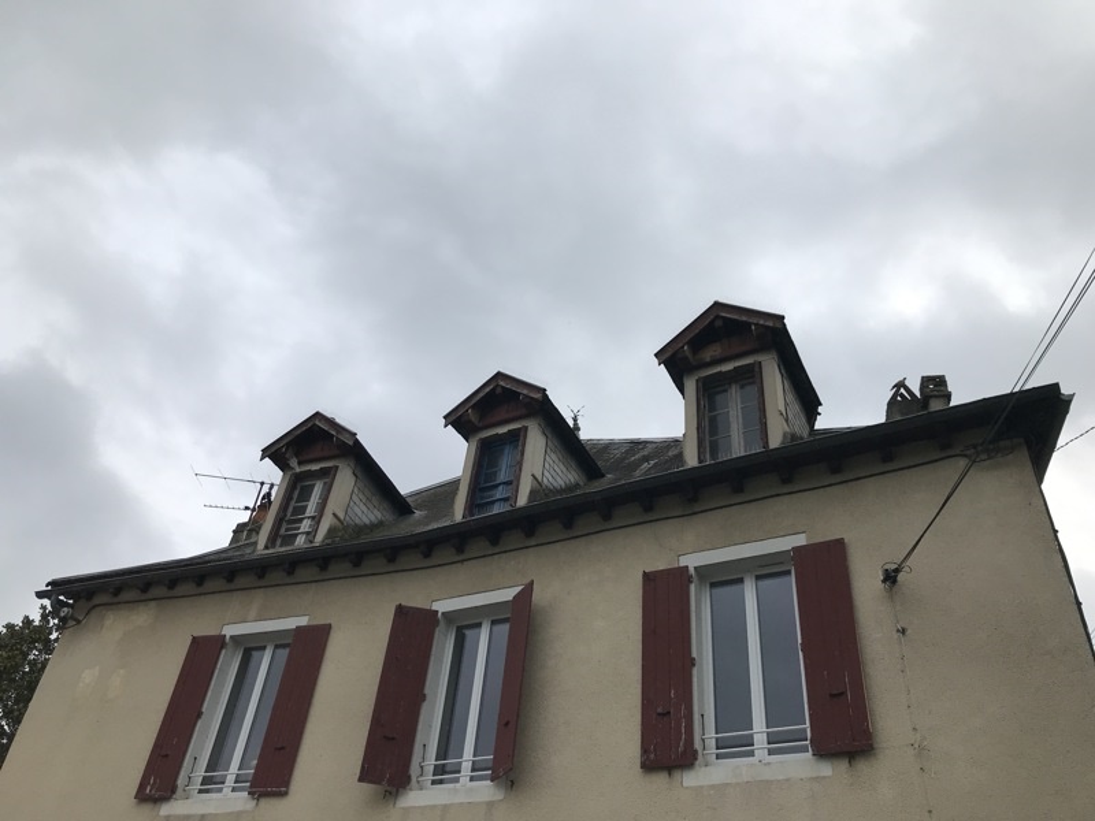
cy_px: 410
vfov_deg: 49.7
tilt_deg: +38.4
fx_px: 886
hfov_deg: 63.4
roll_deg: -5.7
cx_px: 548
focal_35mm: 28
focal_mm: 3.99
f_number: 1.8
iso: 20
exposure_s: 1/1742
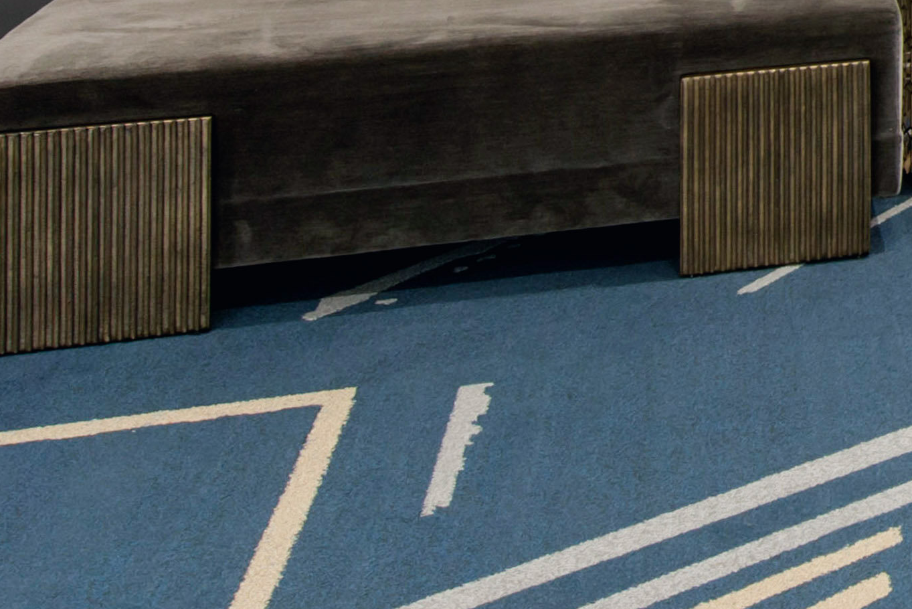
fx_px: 2053
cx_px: 1577
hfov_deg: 19.6
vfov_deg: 14.8
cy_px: -484
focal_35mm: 81
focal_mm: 15
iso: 400
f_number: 11
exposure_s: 1
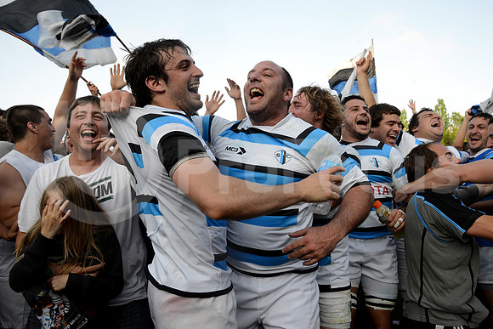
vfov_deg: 53.2
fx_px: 329
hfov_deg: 73.7
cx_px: 246
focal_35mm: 24
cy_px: 164
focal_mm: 24
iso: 640
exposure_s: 1/640
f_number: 5
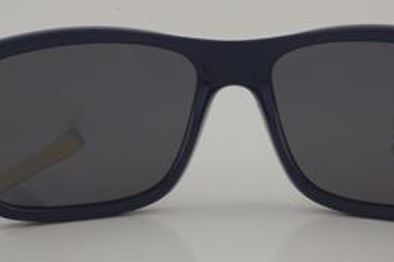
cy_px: 123
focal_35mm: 128
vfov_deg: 10.7
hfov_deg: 16.0
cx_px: 231
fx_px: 1398
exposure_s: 1/3
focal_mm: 55
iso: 100
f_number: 36
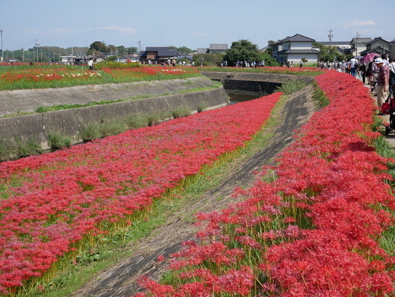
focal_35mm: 54
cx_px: 198
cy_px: 148
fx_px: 617
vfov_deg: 27.1
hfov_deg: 35.5
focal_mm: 27
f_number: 9
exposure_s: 1/400
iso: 200
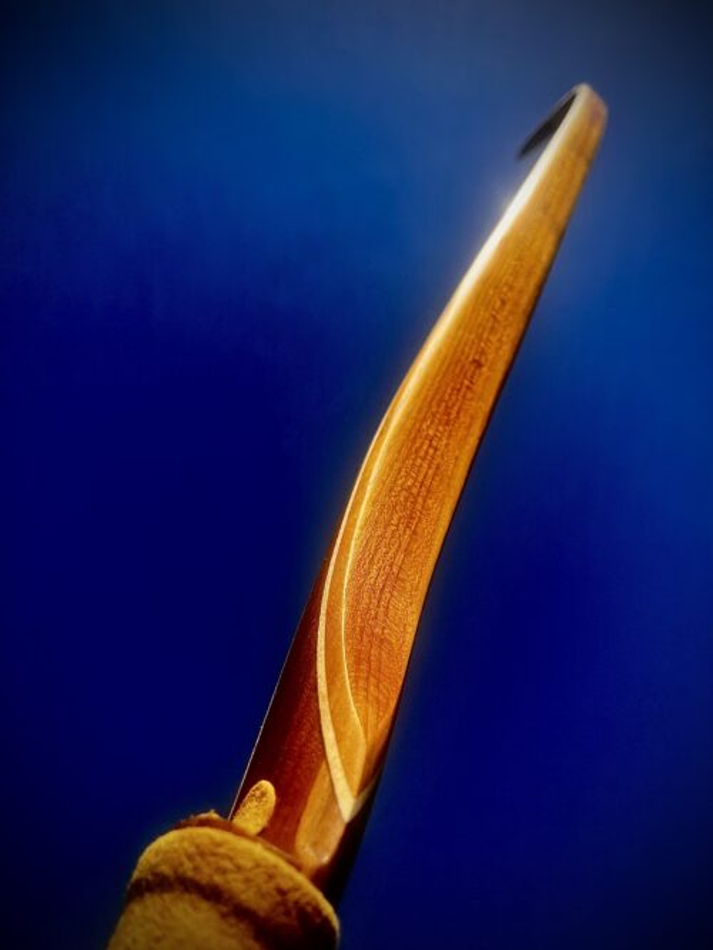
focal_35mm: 26
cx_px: 356
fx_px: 714
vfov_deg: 67.3
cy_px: 475
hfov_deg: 53.0
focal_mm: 5.1
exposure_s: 1/2755
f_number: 1.6
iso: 50
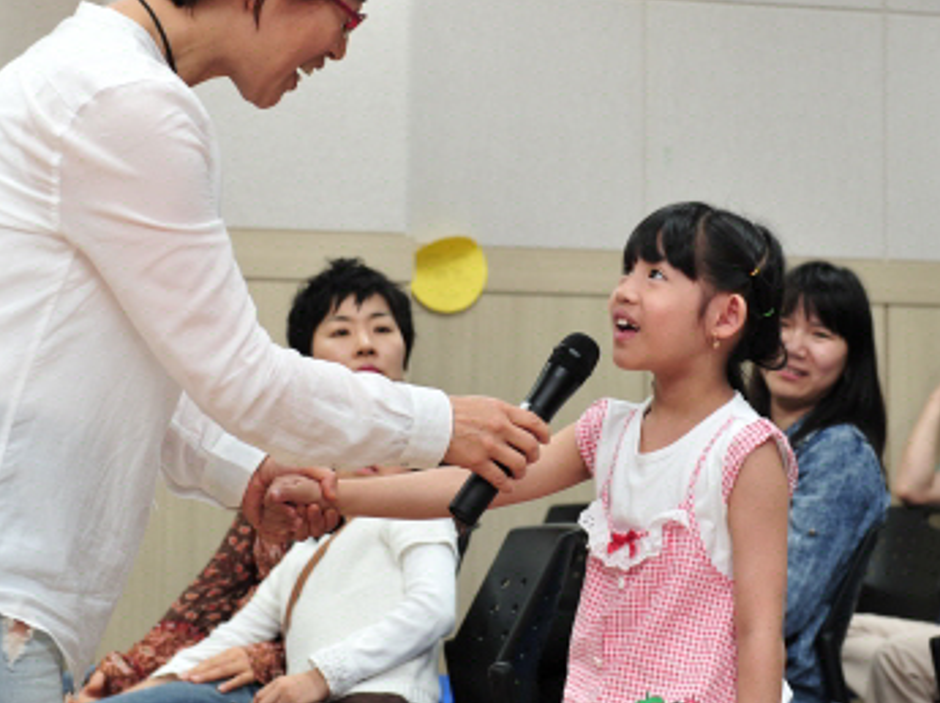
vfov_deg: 16.9
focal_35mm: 87
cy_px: 244
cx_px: 548
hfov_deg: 22.5
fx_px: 2360
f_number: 4
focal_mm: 52
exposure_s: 1/100
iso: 400
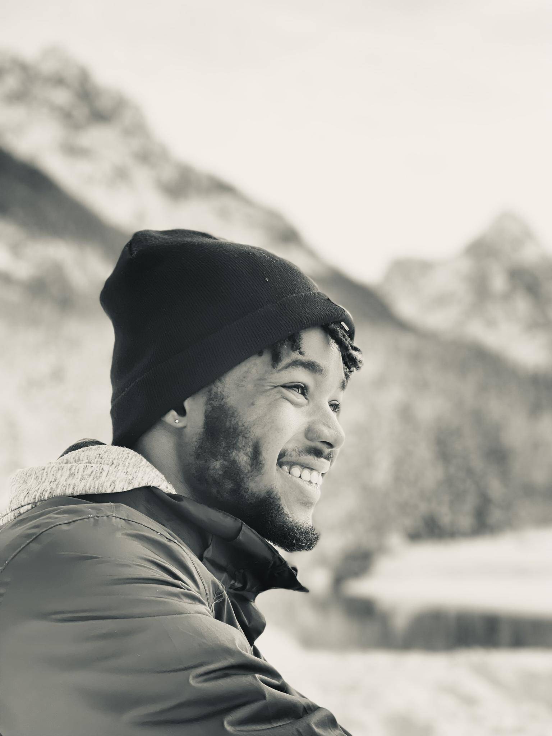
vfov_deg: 30.3
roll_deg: +2.8
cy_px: 368
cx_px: 276
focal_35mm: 64
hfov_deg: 22.9
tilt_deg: +8.8
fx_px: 1361
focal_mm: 7.5
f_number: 2.2
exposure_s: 1/121
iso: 20
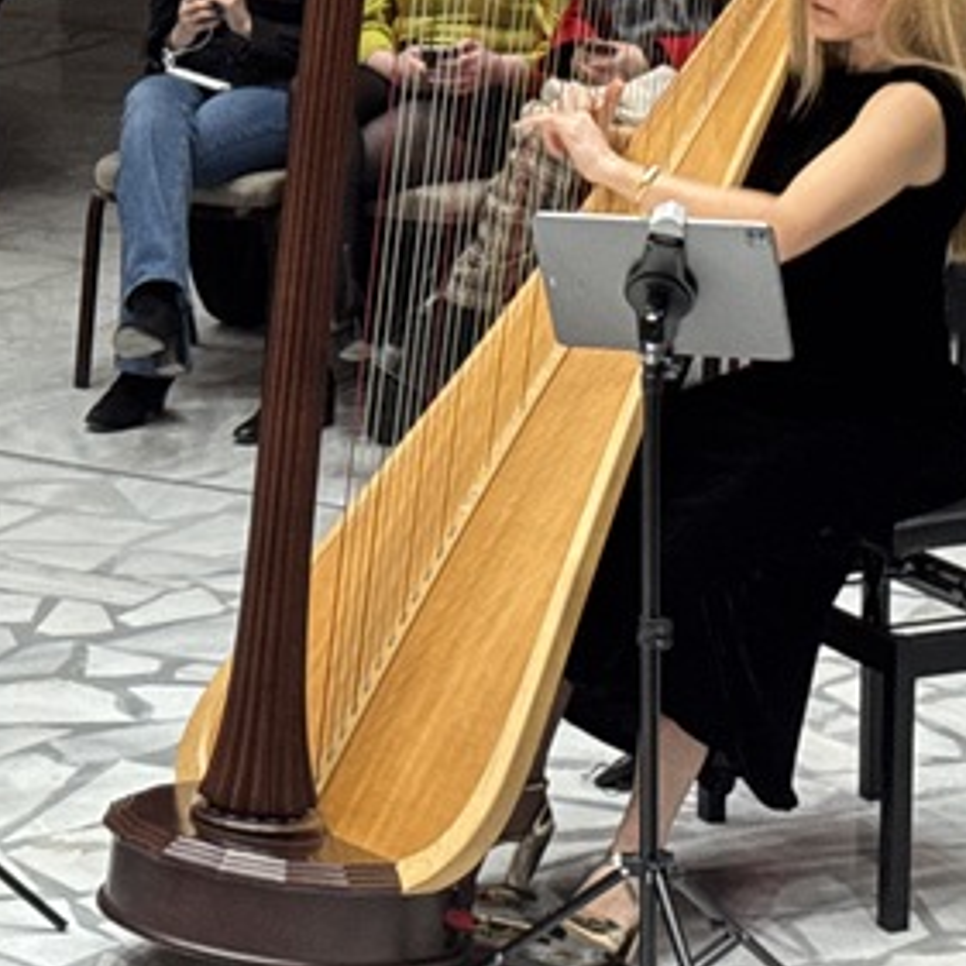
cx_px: 14
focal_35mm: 121
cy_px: 182
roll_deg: +1.5
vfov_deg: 14.3
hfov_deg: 14.2
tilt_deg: -10.2
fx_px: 3820
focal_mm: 6.76
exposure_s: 1/33
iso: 320
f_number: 1.78
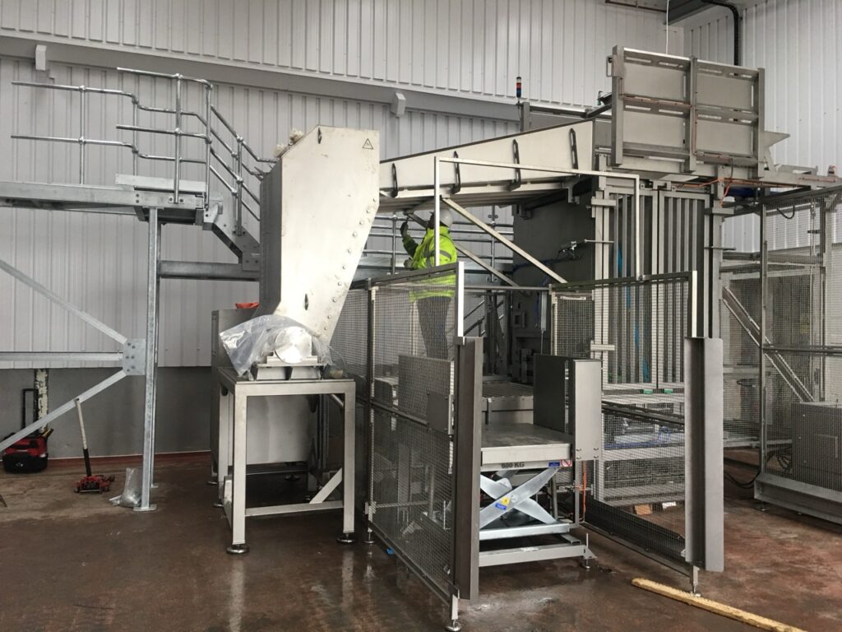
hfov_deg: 61.7
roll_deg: -1.3
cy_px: 316
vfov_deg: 48.2
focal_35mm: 29
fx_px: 705
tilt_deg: +2.7
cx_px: 421
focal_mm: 4.15
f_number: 2.2
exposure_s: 1/33
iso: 64
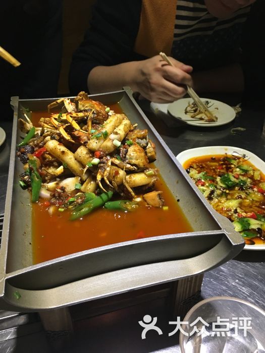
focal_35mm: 29
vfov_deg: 61.7
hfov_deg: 48.2
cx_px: 132
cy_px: 176
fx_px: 296
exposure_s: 1/33
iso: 200
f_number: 2.2
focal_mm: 4.15
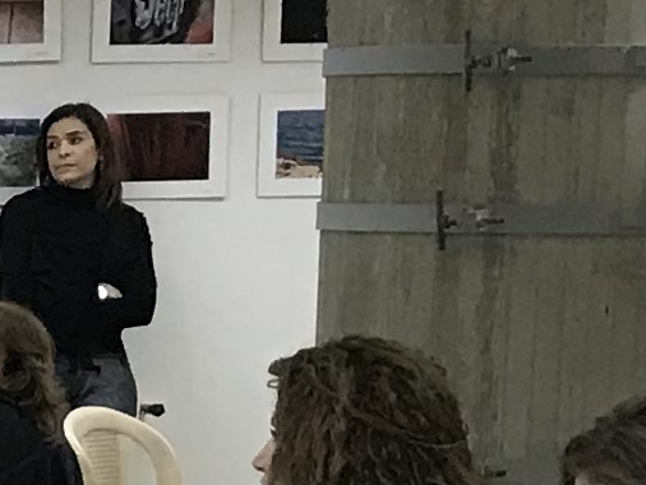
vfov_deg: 6.6
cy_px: 747
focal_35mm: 223
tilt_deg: -5.3
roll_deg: -0.1
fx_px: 4164
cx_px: -1326
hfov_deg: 7.7
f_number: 1.8
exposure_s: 1/20
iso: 40
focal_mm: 3.99
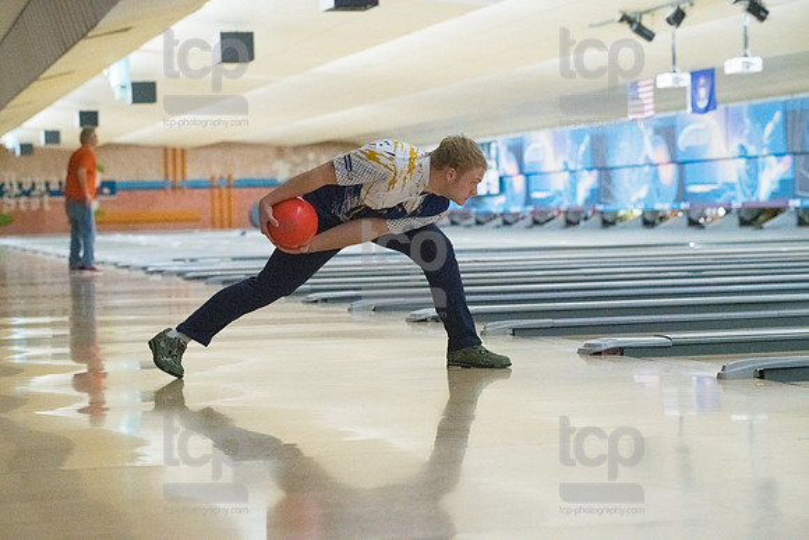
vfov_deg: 14.4
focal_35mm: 95
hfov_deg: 21.5
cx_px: 404
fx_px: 2135
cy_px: 270
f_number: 4
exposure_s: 1/1000
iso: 10000
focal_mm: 95
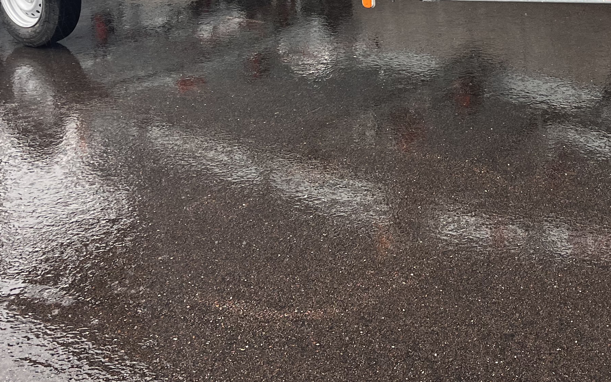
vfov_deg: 19.6
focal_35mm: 62
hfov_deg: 32.2
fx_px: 1032
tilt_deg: -6.3
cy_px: -86
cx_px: 471
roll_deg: +2.4
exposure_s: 1/122
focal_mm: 5.1
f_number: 1.6
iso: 50
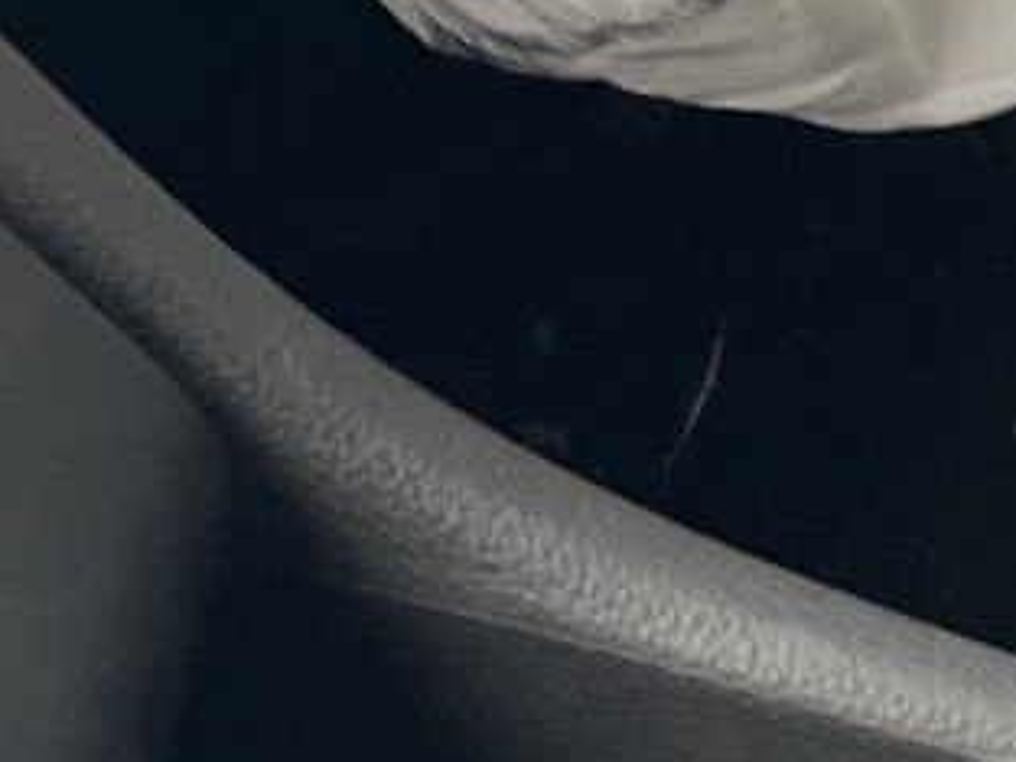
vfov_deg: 9.2
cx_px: 2029
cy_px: 876
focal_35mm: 160
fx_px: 4696
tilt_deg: -52.9
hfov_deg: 11.2
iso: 160
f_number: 1.6
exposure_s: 1/60
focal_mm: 4.2
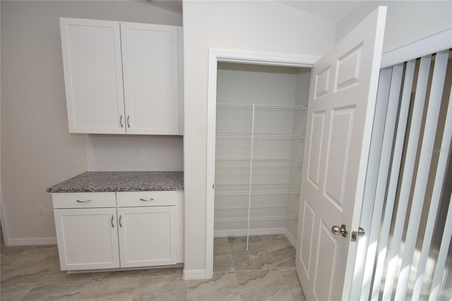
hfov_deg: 100.4
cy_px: 150
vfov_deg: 77.3
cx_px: 226
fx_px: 188
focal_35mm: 15
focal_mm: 10
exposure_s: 1/80
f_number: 4.5
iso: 200
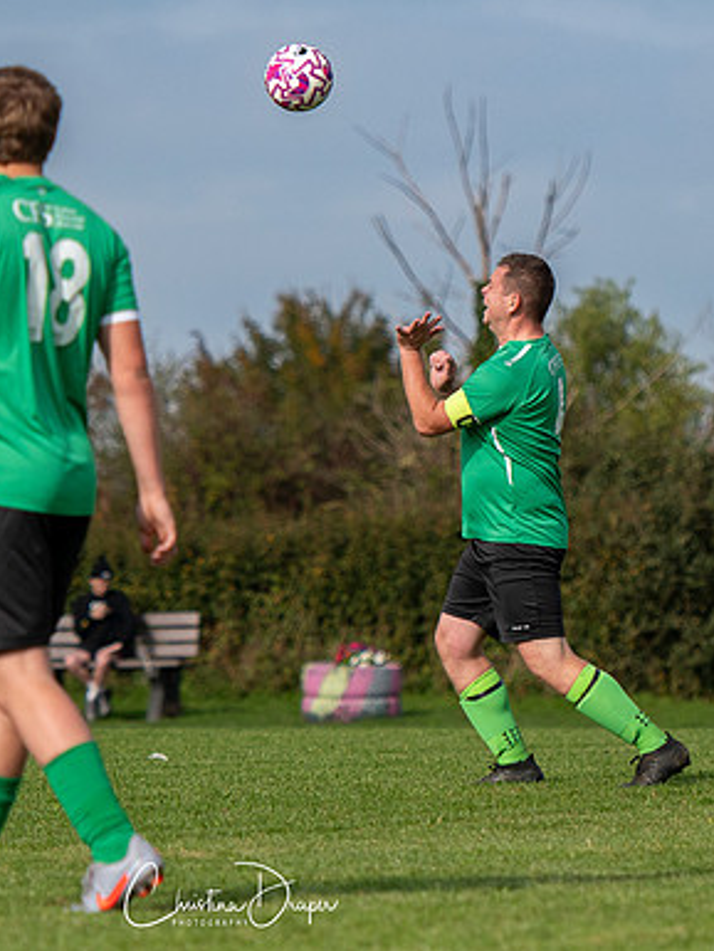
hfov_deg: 4.6
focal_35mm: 325
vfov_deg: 6.1
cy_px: 429
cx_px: 373
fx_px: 8933
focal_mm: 122
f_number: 2.8
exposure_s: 1/5000
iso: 250
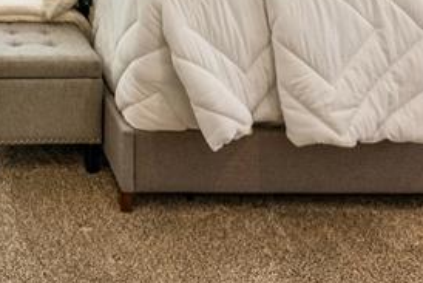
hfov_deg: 31.0
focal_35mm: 58
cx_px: -34
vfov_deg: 19.8
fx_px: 680
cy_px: -161
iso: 320
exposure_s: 1/15
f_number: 13
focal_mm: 15.5
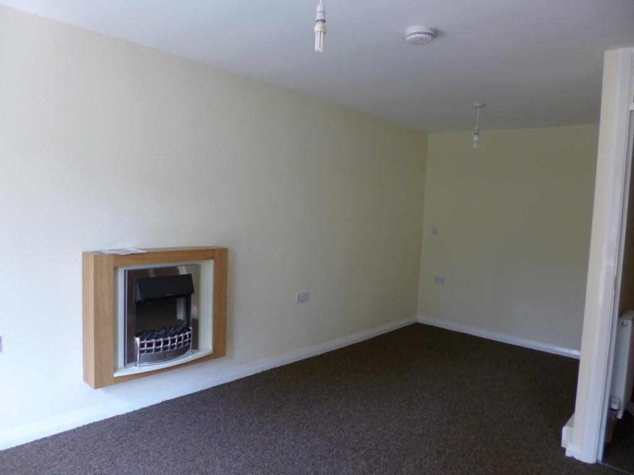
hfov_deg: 71.6
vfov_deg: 56.8
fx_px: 440
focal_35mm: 24
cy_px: 238
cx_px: 317
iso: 200
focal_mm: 4.3
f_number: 2.5
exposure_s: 1/60
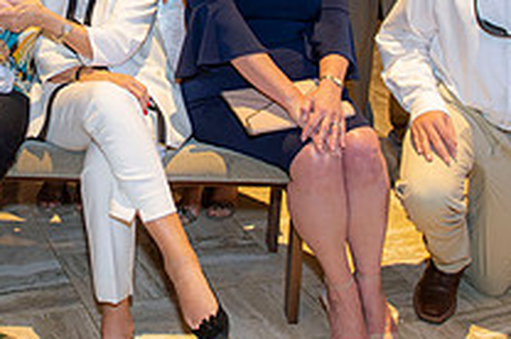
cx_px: 91
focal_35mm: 67
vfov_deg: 19.5
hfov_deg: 29.3
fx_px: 950
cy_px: -17
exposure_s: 1/100
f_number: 3.5
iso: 1000
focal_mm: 24
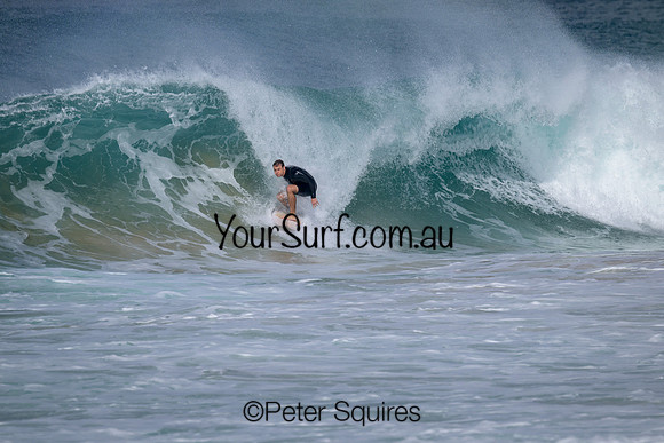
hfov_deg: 3.7
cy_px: 222
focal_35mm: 560
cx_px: 332
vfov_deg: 2.5
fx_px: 10331
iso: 360
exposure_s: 1/2000
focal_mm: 560
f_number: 11
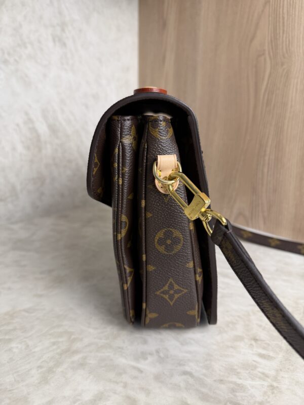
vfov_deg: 71.6
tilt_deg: -14.5
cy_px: 202
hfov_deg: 56.8
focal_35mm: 24
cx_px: 152
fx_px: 281
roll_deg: -0.9
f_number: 1.78
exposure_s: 1/120
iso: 100
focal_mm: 6.76
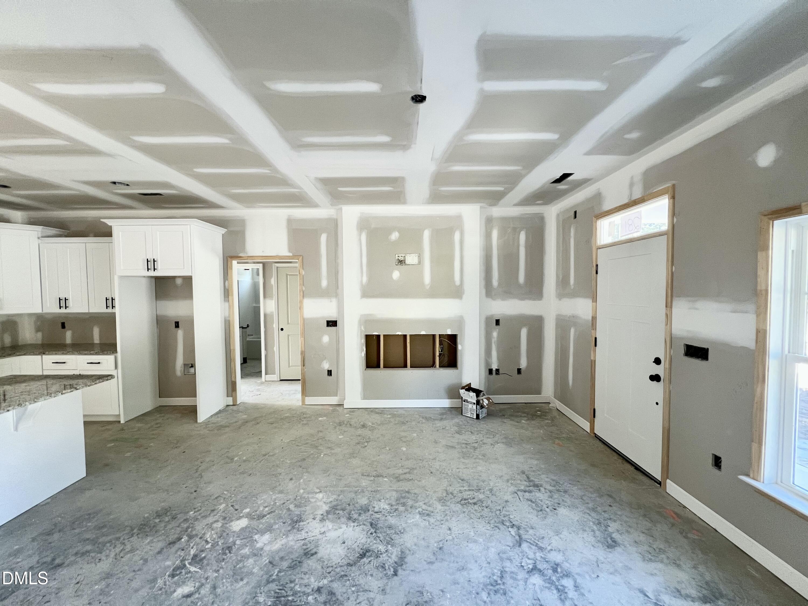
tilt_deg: -2.5
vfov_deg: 89.9
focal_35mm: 13
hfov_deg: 106.2
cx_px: 404
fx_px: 303
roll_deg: +0.3
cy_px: 303
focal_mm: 1.57
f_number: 1.8
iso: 200
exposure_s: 1/99
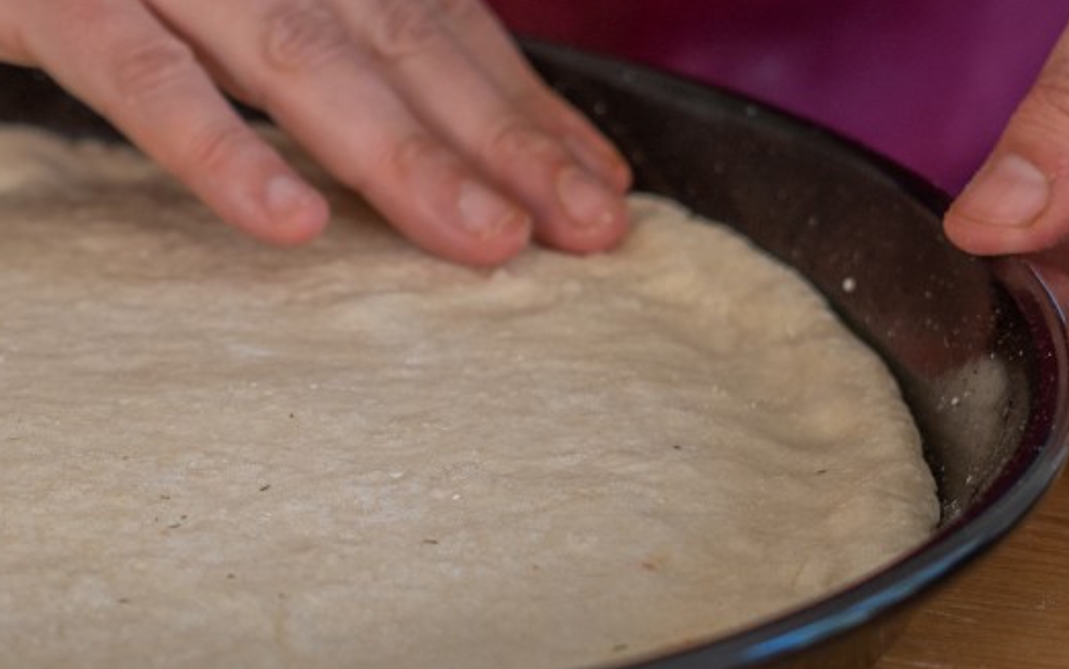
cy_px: 372
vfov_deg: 8.3
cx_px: -51
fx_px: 4606
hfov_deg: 13.0
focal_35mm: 158
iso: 320
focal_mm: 50
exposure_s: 1/80
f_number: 3.2
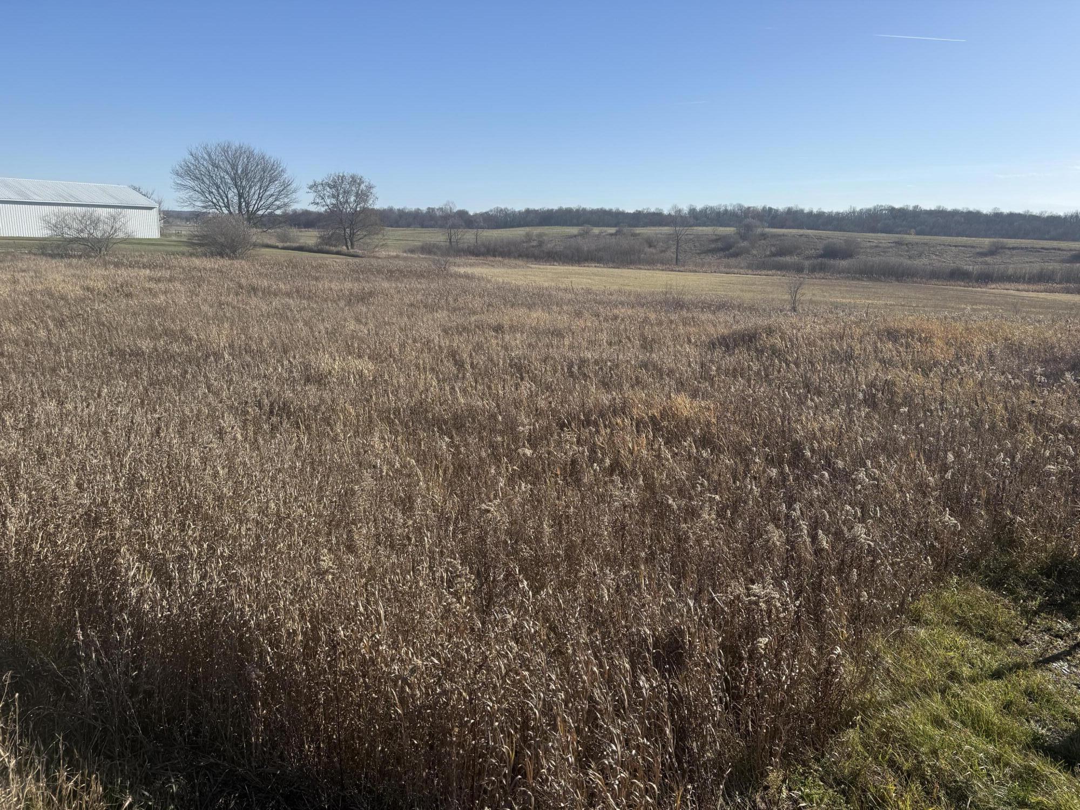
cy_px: 405
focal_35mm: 24
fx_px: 749
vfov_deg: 56.8
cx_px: 540
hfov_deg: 71.6
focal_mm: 6.76
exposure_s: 1/4167
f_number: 1.78
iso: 80
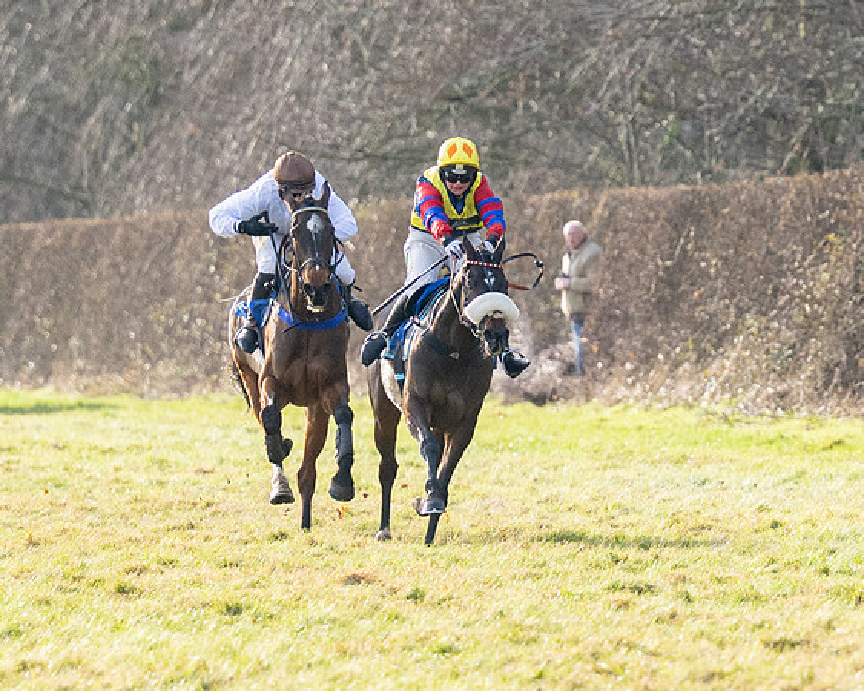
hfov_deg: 3.4
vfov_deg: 2.7
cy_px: 336
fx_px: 14515
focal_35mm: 568
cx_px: 670
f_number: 2.8
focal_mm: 140
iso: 400
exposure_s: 1/2500
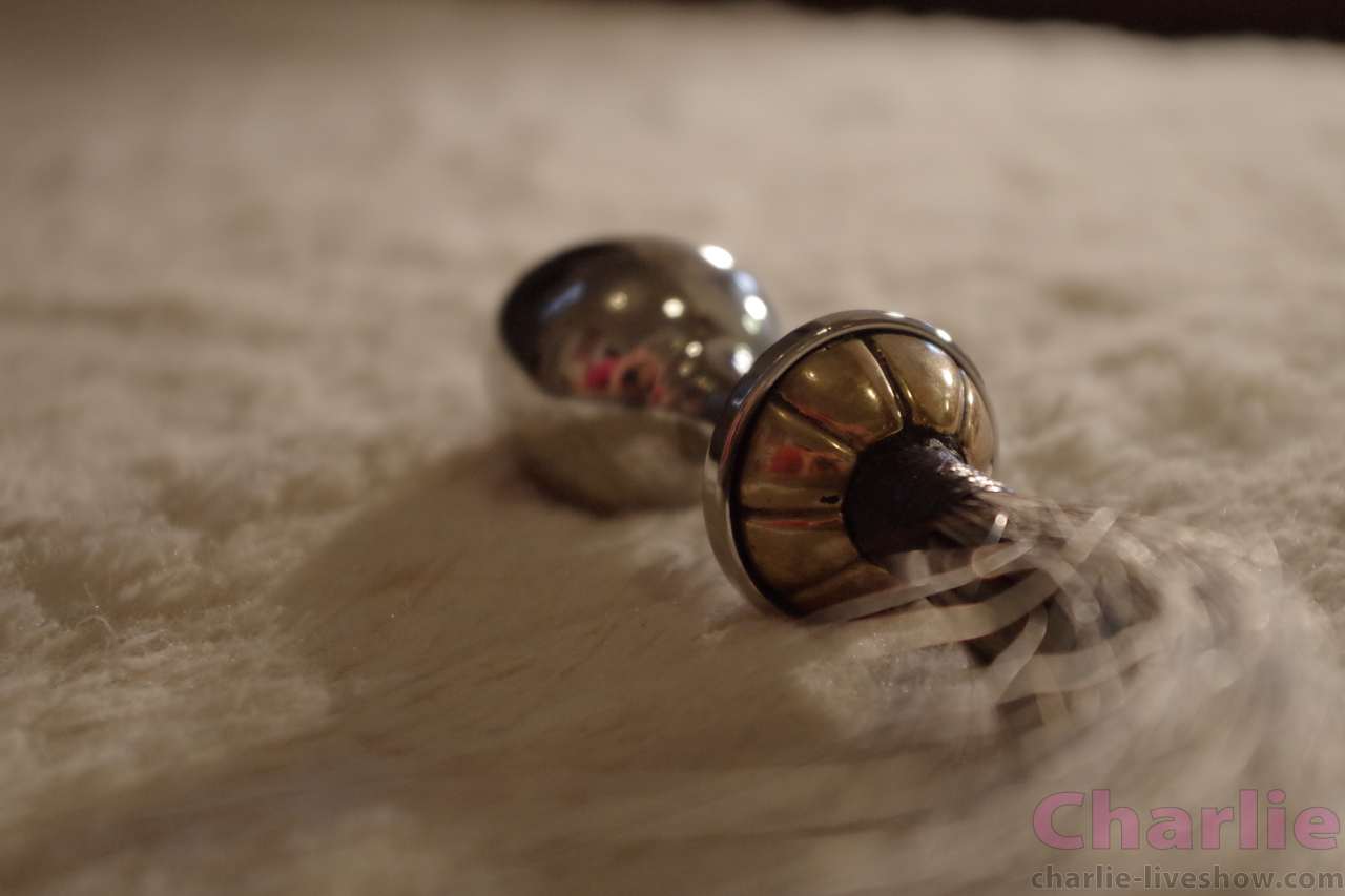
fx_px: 2689
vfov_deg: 18.9
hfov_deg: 28.1
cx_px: 672
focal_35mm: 72
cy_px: 448
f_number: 5.6
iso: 1600
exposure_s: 1/200
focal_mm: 47.5
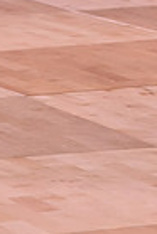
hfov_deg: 3.1
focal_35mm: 437
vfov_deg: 4.7
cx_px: 295
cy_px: -157
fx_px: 2851
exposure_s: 1/250
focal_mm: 105
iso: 1600
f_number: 5
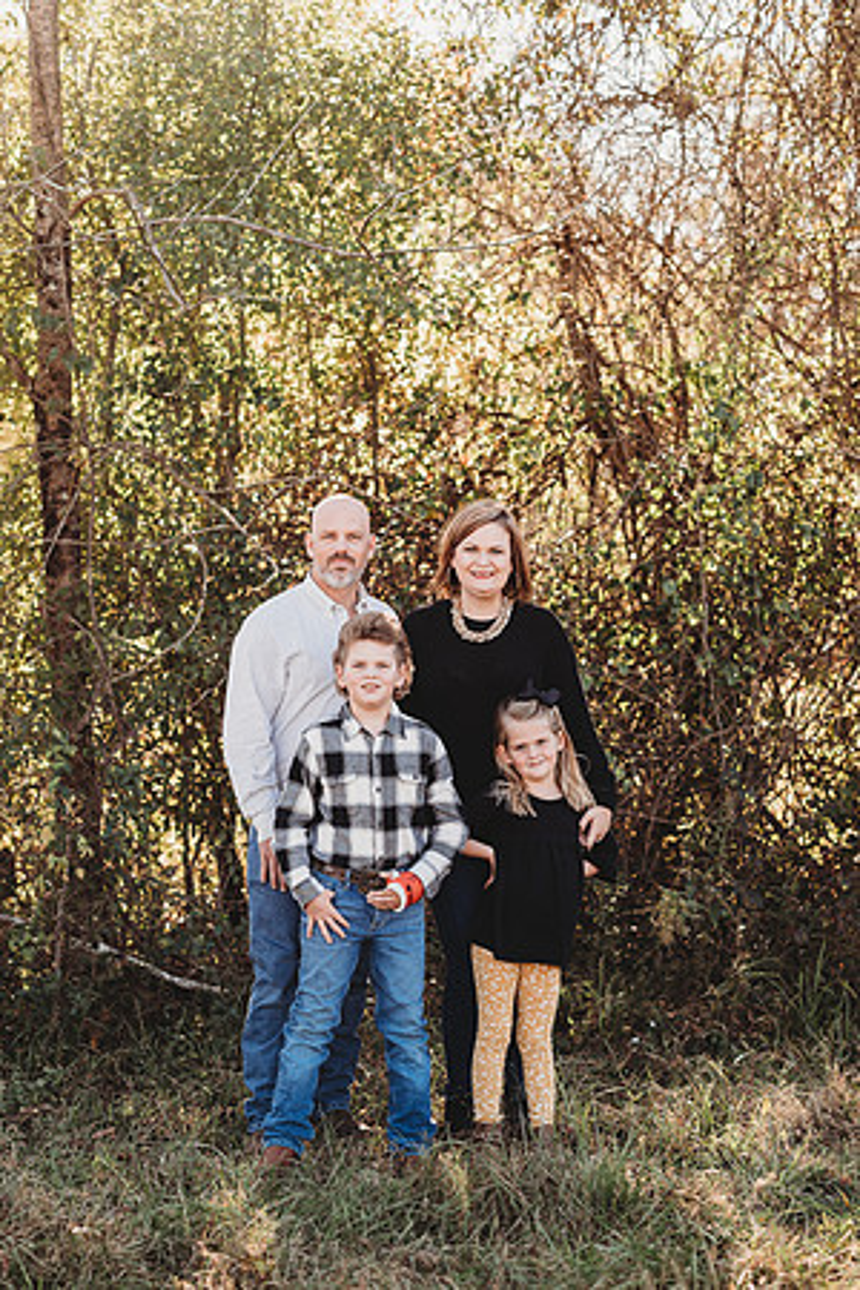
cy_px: 645
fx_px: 3046
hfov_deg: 16.1
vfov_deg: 23.9
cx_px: 430
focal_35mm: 85
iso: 160
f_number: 2.8
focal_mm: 85
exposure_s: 1/320
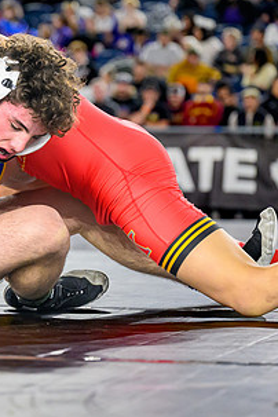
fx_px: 2224
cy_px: 211
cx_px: 37
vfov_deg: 10.7
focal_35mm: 192
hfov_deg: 7.1
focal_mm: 70
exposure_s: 1/800
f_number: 2.8
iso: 2000
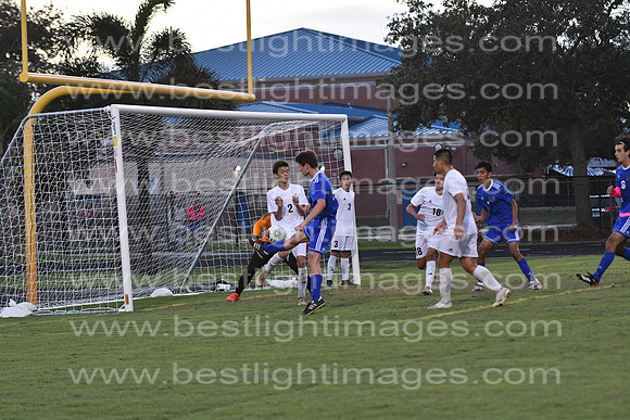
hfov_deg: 13.7
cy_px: 210
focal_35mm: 150
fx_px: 2625
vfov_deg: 9.2
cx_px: 315
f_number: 3.2
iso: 1600
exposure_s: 1/800
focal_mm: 100
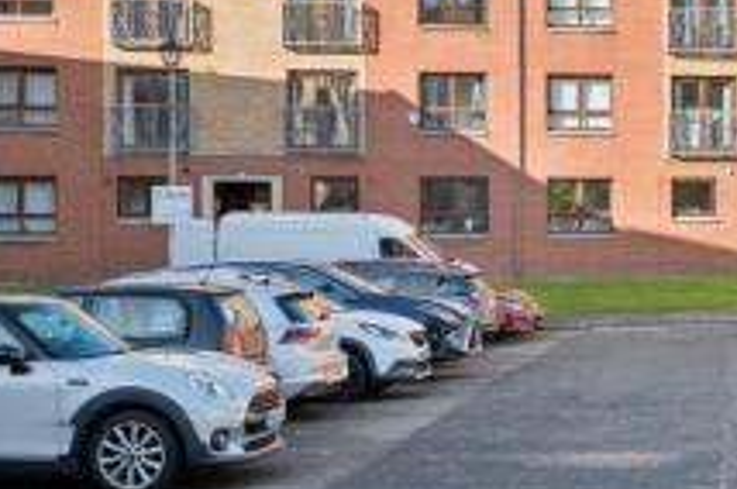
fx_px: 1594
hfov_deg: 24.8
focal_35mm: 78
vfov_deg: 17.4
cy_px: 226
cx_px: 734
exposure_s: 1/6400
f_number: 4
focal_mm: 35
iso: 1250
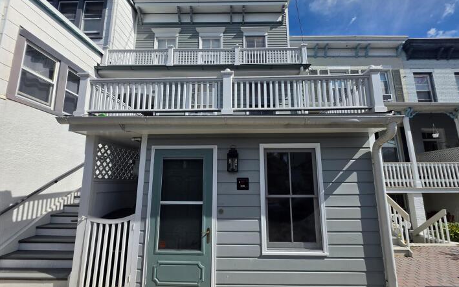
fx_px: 175
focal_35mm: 14
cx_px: 232
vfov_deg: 78.5
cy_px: 152
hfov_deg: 105.3
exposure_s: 1/2643
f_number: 1.9
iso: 32
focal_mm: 2.2
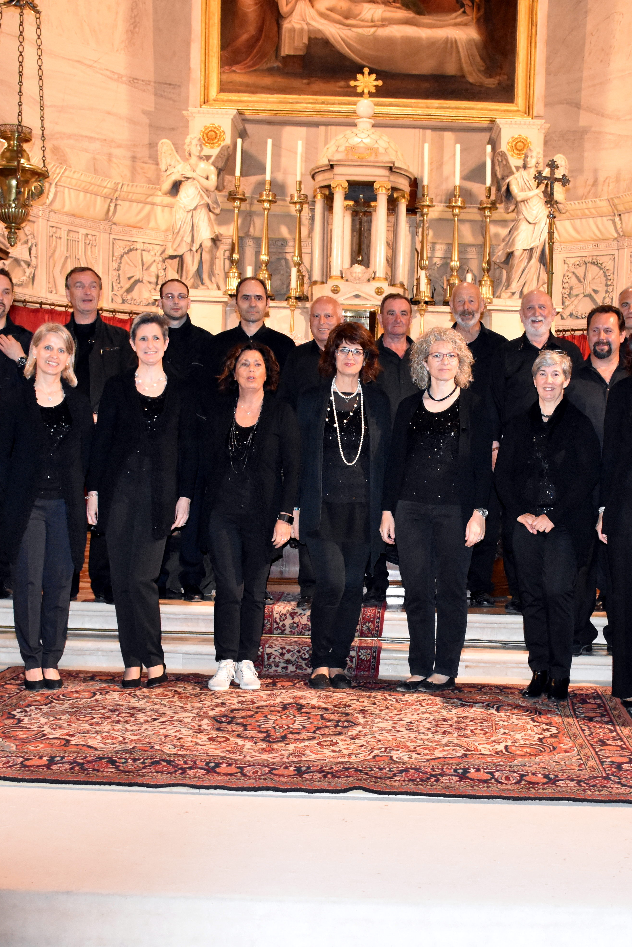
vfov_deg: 39.6
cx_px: 416
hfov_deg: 26.9
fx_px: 1317
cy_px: 474
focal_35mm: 50
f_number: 5.6
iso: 4500
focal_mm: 22
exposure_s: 1/60
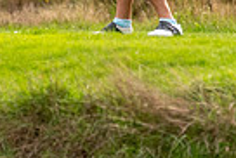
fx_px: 12561
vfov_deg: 0.7
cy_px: -167
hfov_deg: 1.1
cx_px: 361
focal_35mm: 1914
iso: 400
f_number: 4.5
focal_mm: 300
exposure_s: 1/2500
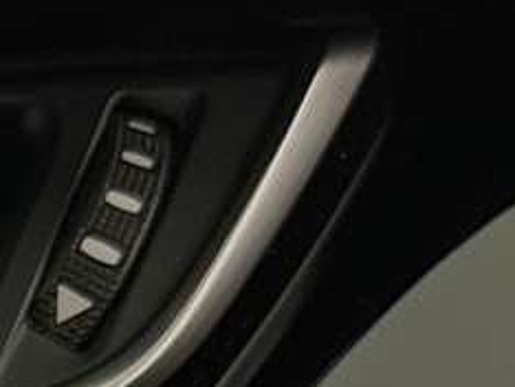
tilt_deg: -32.3
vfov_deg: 4.9
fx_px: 4393
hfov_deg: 6.2
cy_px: 1022
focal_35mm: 295
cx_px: -986
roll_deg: -1.2
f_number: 1.78
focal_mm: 6.76
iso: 500
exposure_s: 1/33
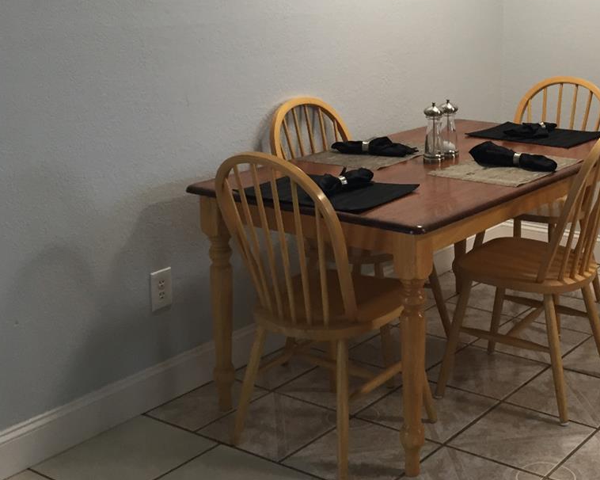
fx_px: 994
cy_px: 128
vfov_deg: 26.8
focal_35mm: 56
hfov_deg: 32.8
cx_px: 461
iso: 80
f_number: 2.2
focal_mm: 4.15
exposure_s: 1/30
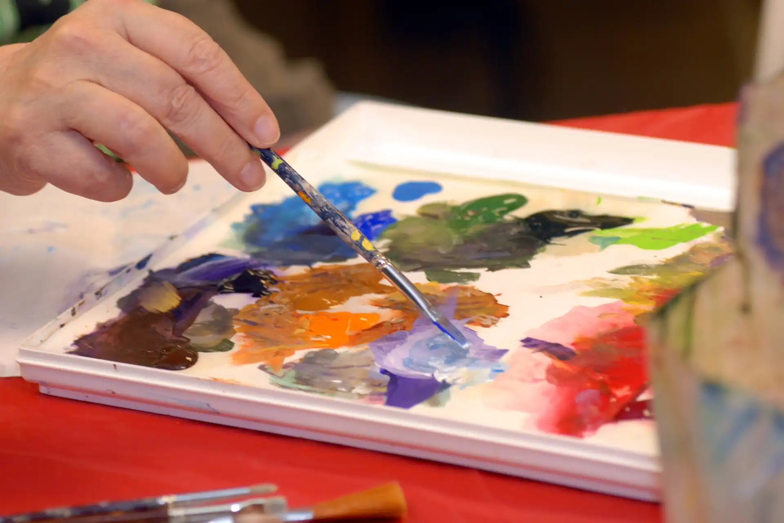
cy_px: 262
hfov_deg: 15.9
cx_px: 392
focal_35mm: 129
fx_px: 2809
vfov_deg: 10.6
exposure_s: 1/60
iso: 400
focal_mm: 86
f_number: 4.5
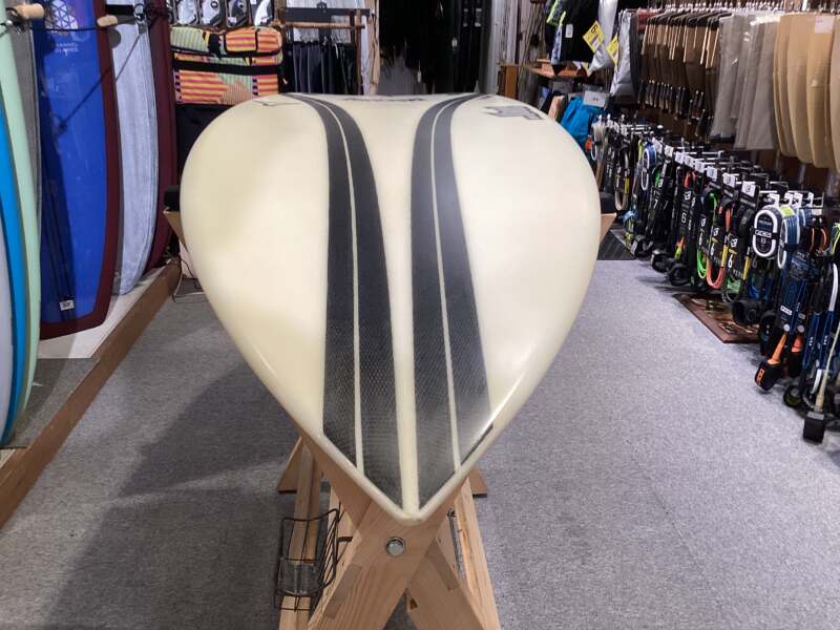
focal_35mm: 31
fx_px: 752
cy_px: 315
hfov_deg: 58.4
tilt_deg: -21.6
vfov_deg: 45.4
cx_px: 420
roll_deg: -1.7
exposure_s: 1/60
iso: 64
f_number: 2.4
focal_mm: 3.3
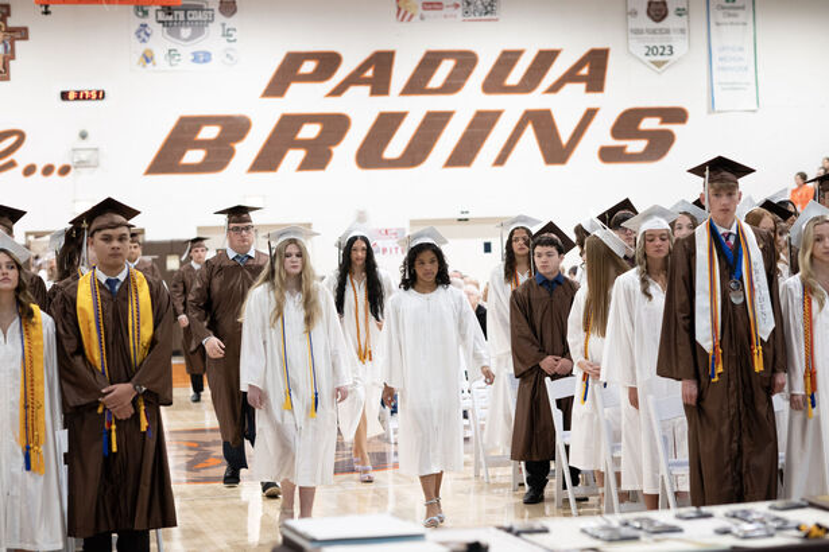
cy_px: 276
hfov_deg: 23.9
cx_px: 414
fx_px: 1957
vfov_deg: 16.1
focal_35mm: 85
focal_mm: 85
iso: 1600
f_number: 2.8
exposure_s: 1/100
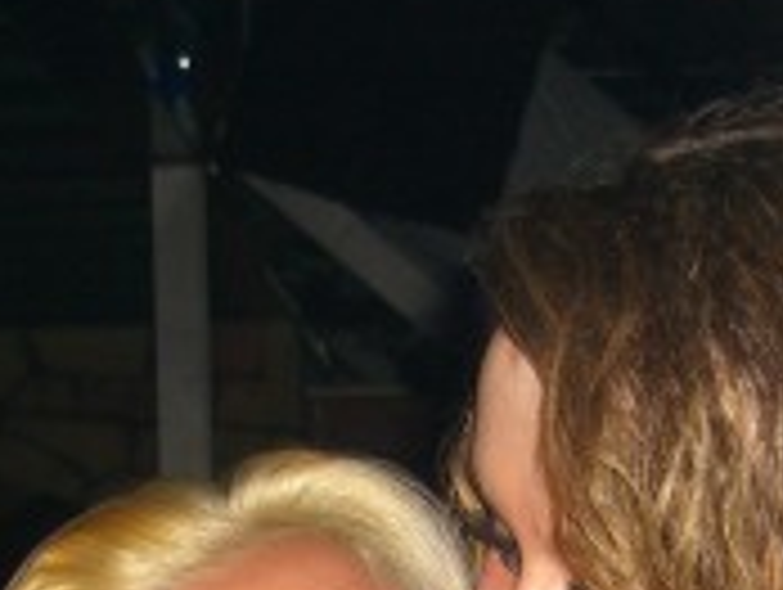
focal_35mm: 131
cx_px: 513
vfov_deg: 10.9
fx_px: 2967
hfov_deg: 15.0
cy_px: 874
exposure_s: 1/60
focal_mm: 7.9
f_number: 2.8
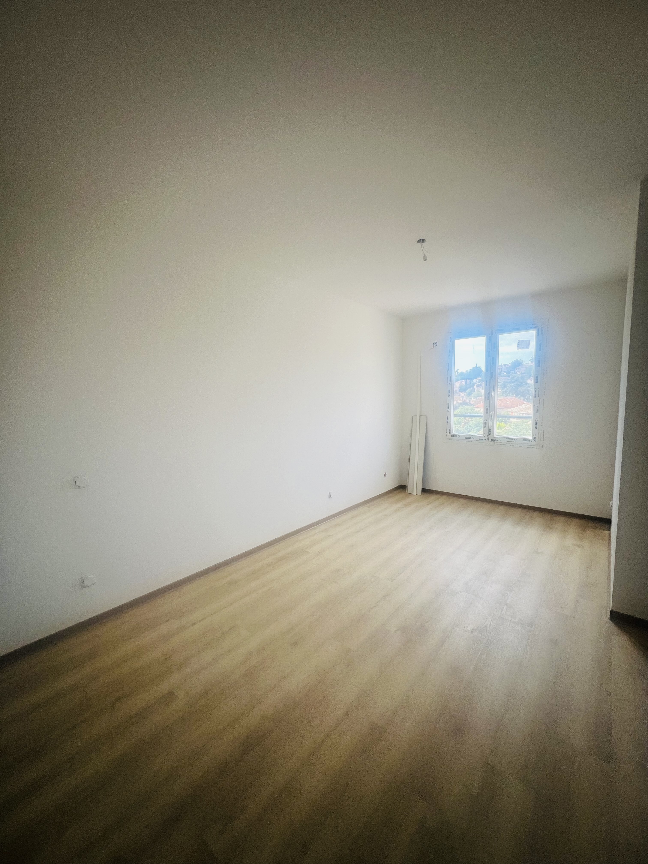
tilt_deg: -5.5
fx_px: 324
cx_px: 324
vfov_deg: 106.2
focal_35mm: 13
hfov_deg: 89.9
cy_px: 432
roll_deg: +0.6
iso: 32
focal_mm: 1.57
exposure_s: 1/100
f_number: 1.8
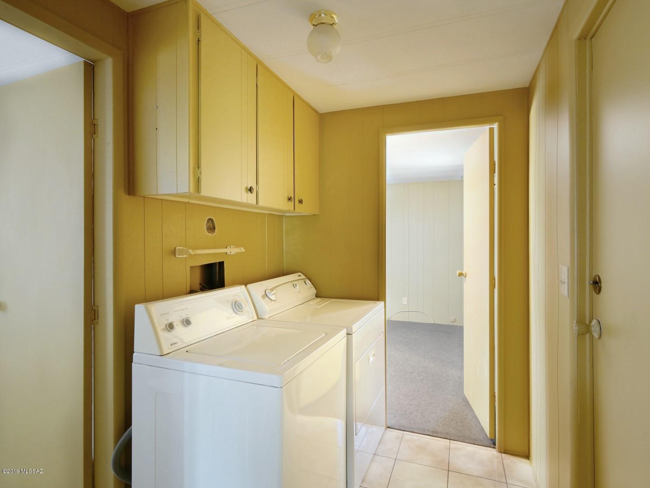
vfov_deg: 66.0
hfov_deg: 81.7
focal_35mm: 20
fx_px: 376
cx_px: 325
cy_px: 244
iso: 200
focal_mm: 10
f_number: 6.3
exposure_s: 2
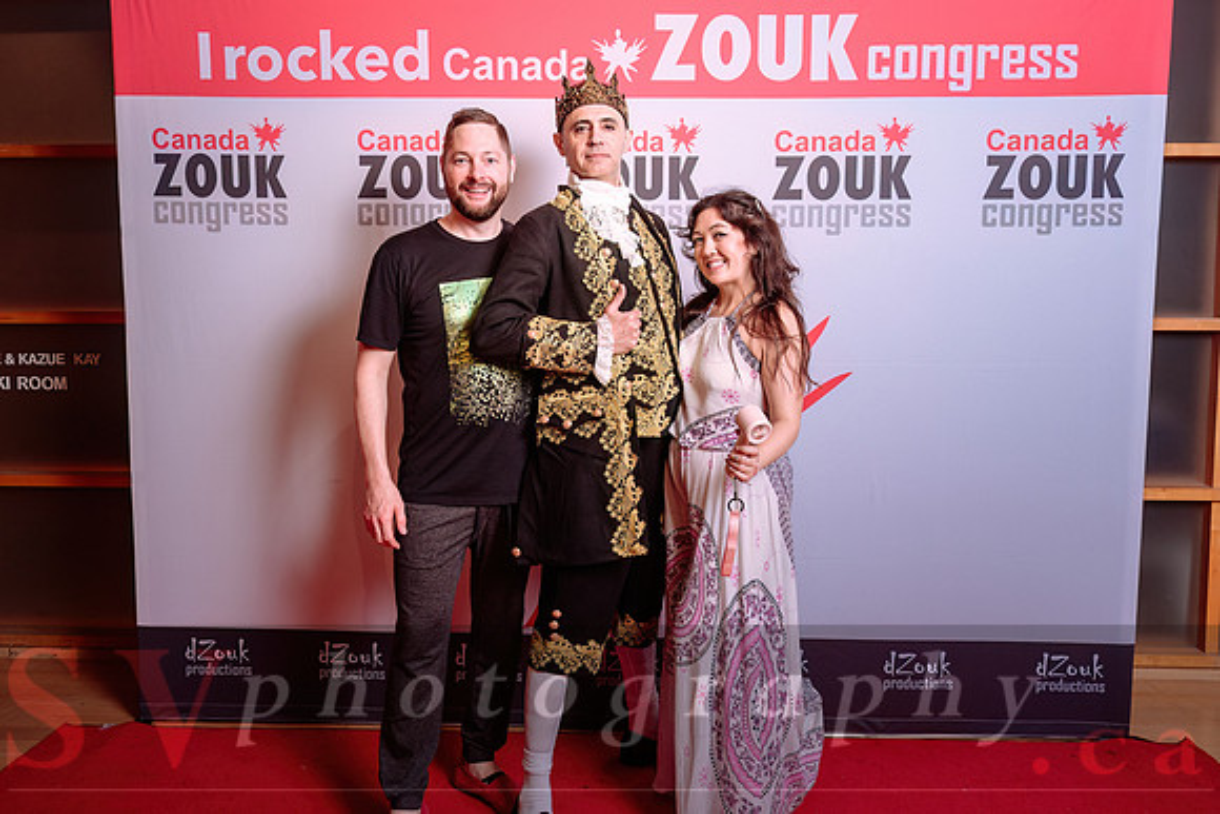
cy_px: 362
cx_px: 610
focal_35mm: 31
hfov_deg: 60.1
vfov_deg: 42.2
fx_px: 1054
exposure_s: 1/160
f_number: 4.5
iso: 200
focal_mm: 28
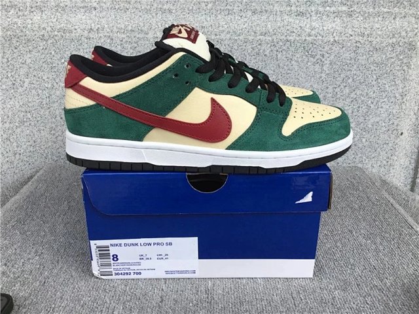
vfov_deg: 45.4
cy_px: 157
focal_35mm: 31
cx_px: 210
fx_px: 375
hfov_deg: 58.4
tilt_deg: -19.6
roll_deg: -0.3
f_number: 2.4
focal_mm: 3.3
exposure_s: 1/519
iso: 25
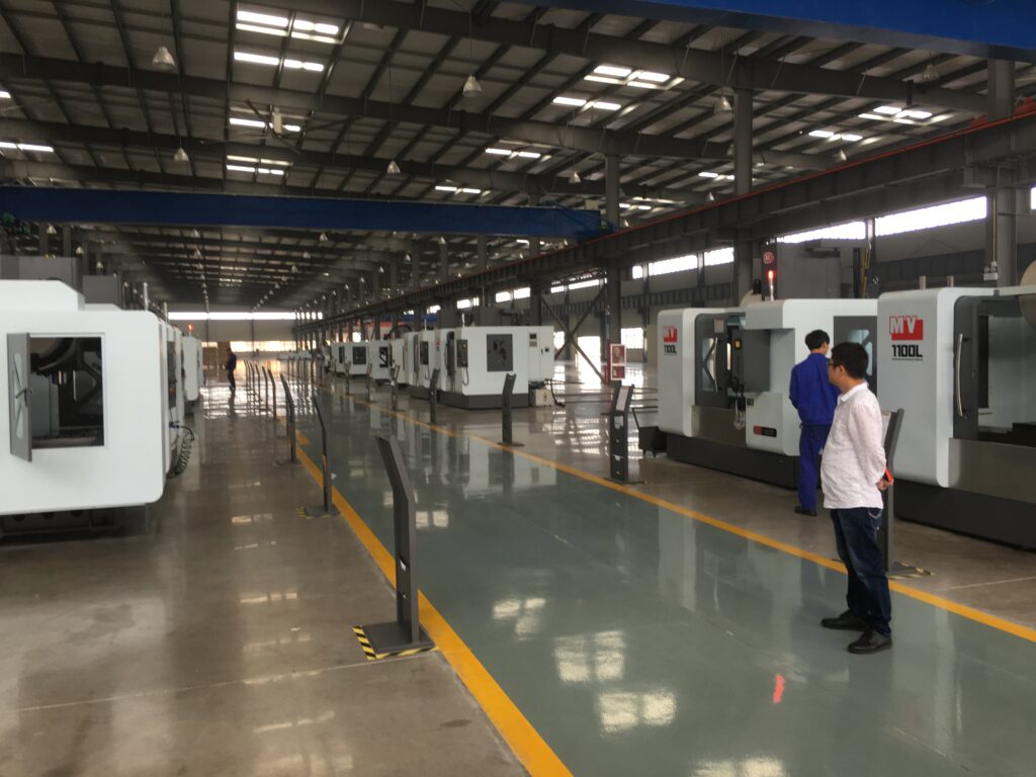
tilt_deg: -1.7
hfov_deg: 61.7
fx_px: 868
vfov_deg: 48.2
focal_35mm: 29
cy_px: 388
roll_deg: +1.4
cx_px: 518
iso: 32
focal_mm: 4.15
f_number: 2.2
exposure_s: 1/50
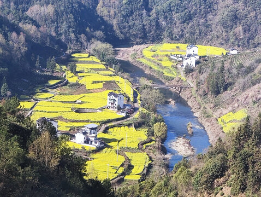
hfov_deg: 39.6
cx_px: 130
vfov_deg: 30.3
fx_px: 362
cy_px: 98
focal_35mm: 48
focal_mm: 7.1
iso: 50
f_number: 1.9
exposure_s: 1/268
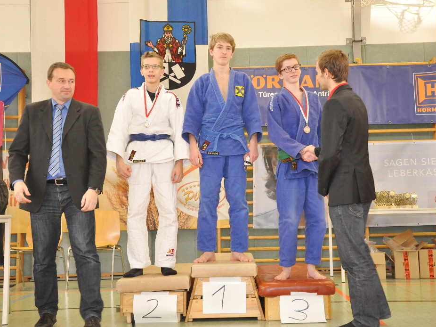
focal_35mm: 49
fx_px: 617
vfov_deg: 29.7
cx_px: 234
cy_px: 164
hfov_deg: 38.9
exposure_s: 1/60
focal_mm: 30
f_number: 7.1
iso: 1600
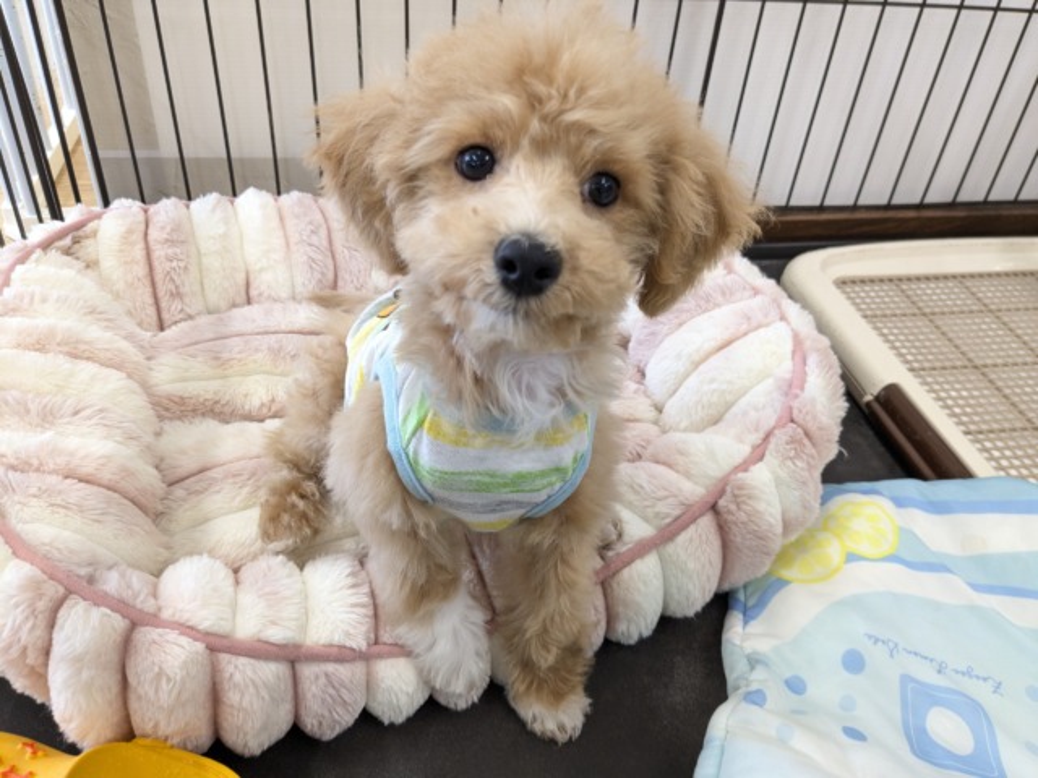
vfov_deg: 51.4
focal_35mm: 27
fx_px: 810
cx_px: 519
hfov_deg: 65.3
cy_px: 389
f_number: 1.73
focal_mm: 4.38
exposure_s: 1/99.9
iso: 142
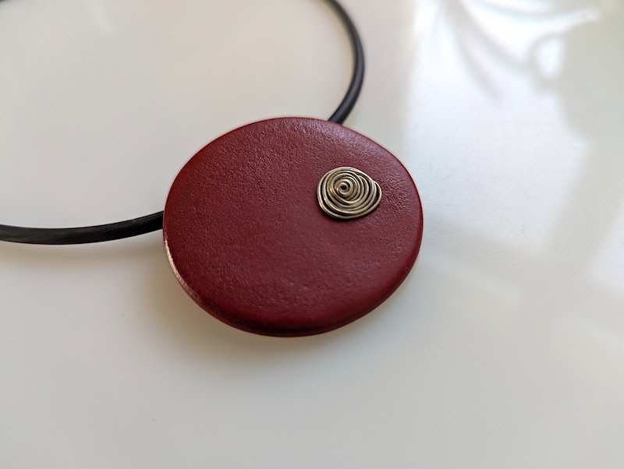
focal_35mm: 24
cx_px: 312
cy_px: 234
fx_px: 433
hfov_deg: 71.5
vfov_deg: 56.9
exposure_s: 1/116
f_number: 1.85
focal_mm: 6.81
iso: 78
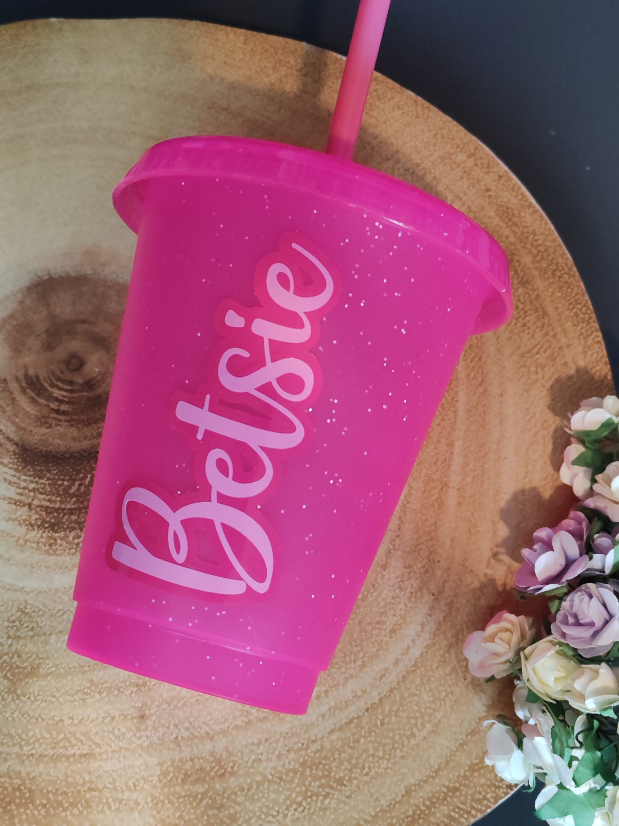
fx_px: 1287
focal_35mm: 54
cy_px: 413
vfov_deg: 35.5
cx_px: 310
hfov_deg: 27.0
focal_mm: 6.12
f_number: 1.9
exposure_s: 1/100
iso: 1600
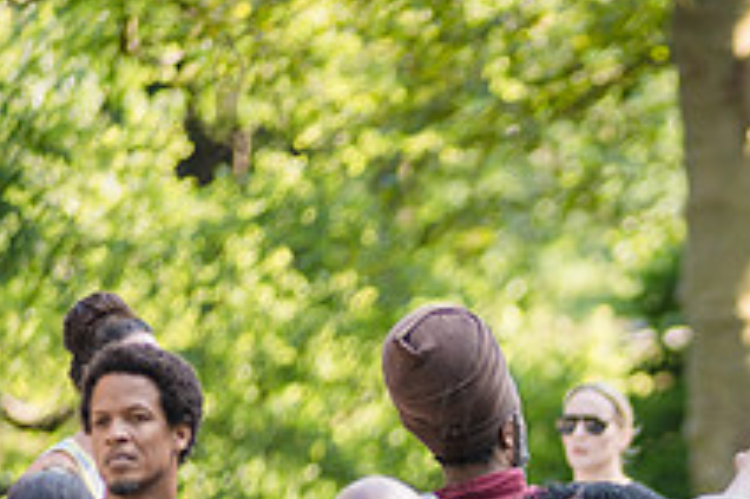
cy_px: 607
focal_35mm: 466
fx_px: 9701
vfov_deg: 2.9
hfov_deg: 4.4
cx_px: 909
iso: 200
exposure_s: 1/250
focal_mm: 170
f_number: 3.5
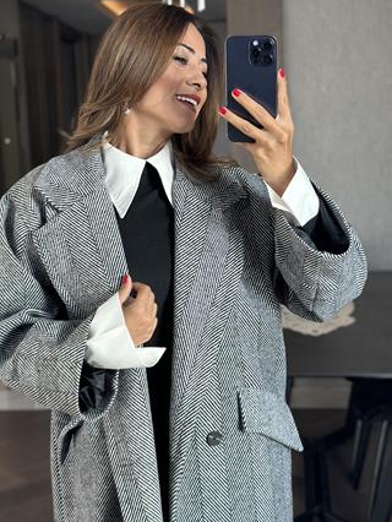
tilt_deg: -19.6
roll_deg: +3.9
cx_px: 184
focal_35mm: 57
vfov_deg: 33.8
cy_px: 276
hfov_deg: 25.7
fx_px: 860
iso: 100
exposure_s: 1/121
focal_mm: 6.86
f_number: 1.78
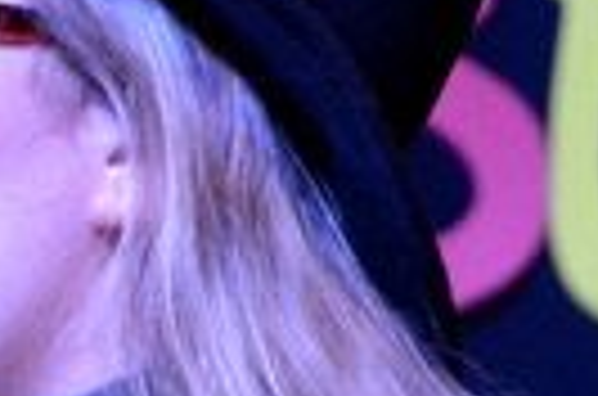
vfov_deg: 1.1
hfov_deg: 1.7
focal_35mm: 1214
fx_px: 20115
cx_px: -4
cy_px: 603
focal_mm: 105
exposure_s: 1/60
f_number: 5.6
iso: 4000
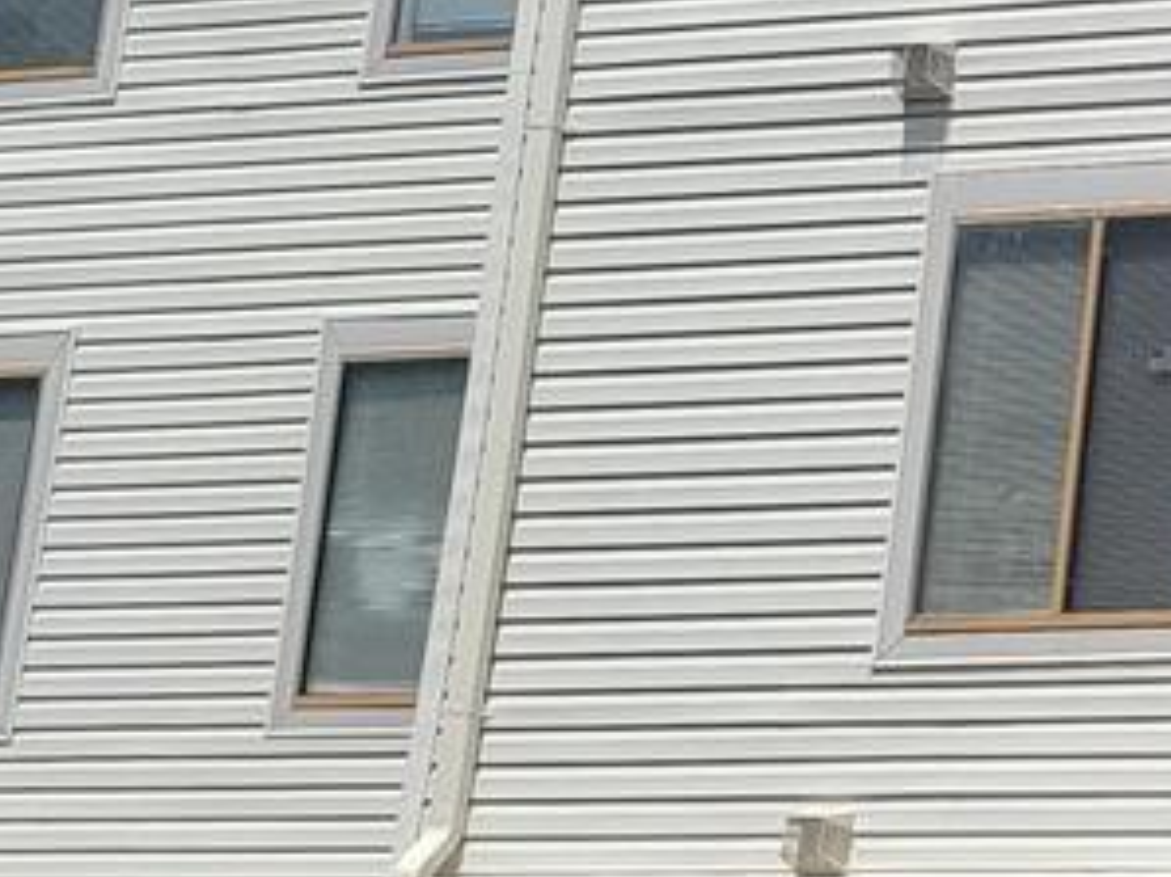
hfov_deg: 14.5
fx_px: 3921
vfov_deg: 12.7
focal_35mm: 116
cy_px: 342
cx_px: 2224
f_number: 1.8
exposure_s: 1/1433
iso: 16
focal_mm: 6.7
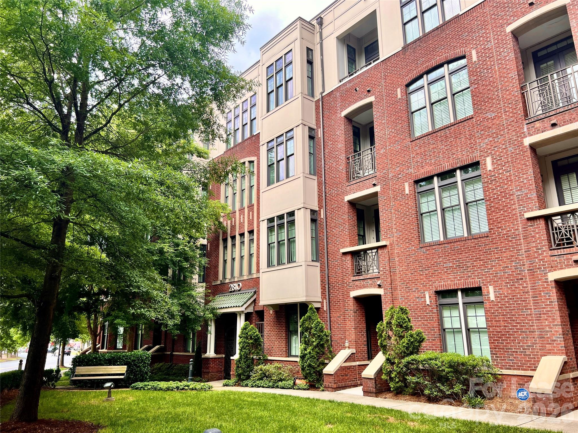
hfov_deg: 67.3
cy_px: 216
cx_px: 289
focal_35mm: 26
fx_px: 434
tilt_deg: +14.3
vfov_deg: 53.1
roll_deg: +0.7
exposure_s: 1/597
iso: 50
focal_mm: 5.7
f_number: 1.5
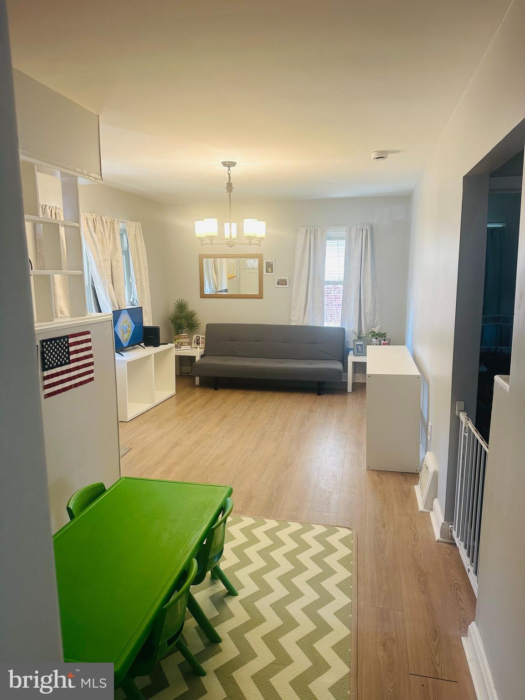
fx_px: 485
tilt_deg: -8.9
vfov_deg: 71.6
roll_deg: +0.4
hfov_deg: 56.8
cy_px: 350
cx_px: 262
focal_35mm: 24
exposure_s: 1/60
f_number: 1.78
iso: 125
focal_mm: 6.86
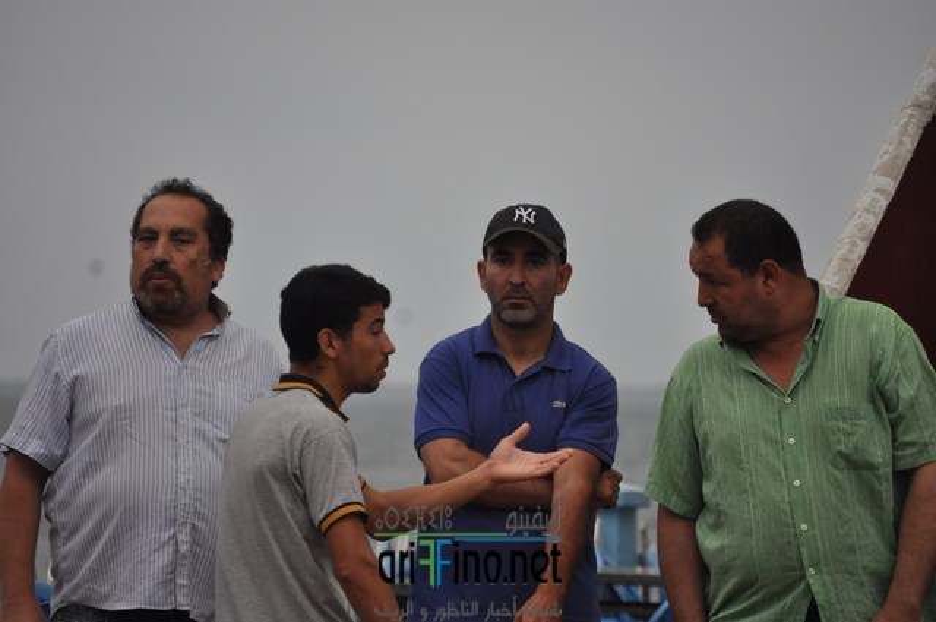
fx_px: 7790
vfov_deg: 4.6
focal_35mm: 300
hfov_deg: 6.9
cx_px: 468
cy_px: 311
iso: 800
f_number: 5.6
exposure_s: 1/800
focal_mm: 200
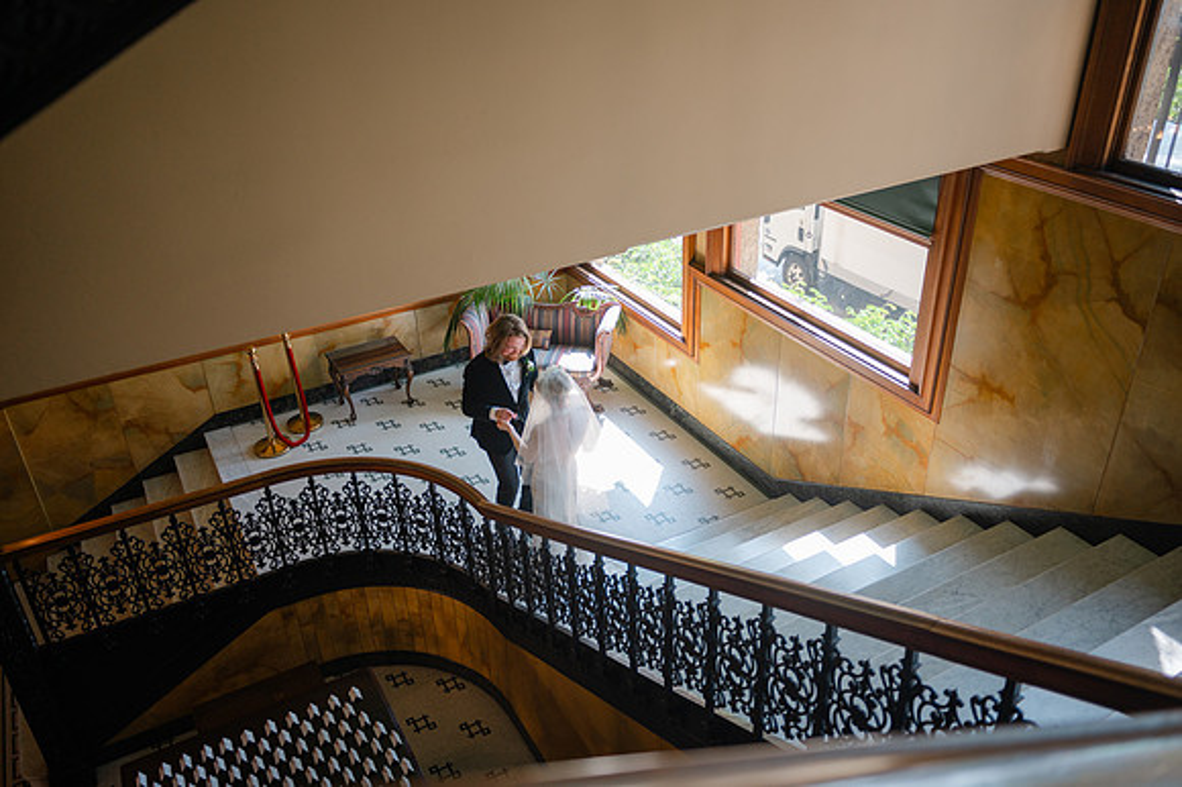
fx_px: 919
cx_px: 591
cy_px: 394
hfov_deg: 65.5
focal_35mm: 28
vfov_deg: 46.4
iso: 200
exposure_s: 1/160
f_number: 2.8
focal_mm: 28
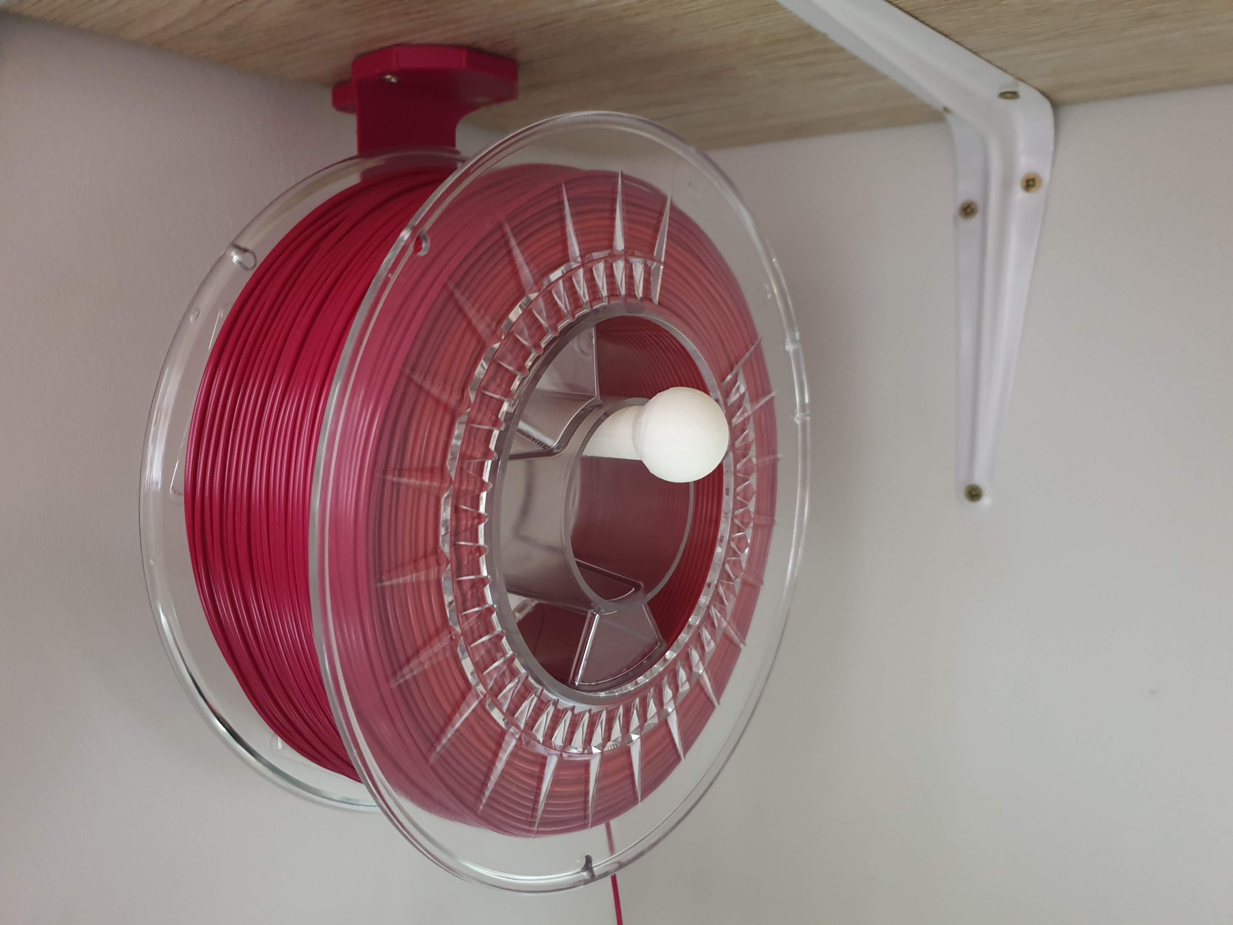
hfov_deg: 67.3
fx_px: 926
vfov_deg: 53.1
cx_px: 616
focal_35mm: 26
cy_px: 462
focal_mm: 4.3
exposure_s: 1/13
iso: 250
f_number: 1.5
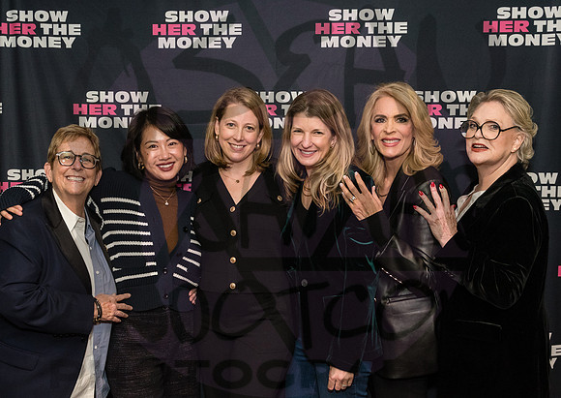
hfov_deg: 47.9
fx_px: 630
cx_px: 266
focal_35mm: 40
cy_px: 225
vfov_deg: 34.9
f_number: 4
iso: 3200
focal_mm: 29
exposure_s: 1/200
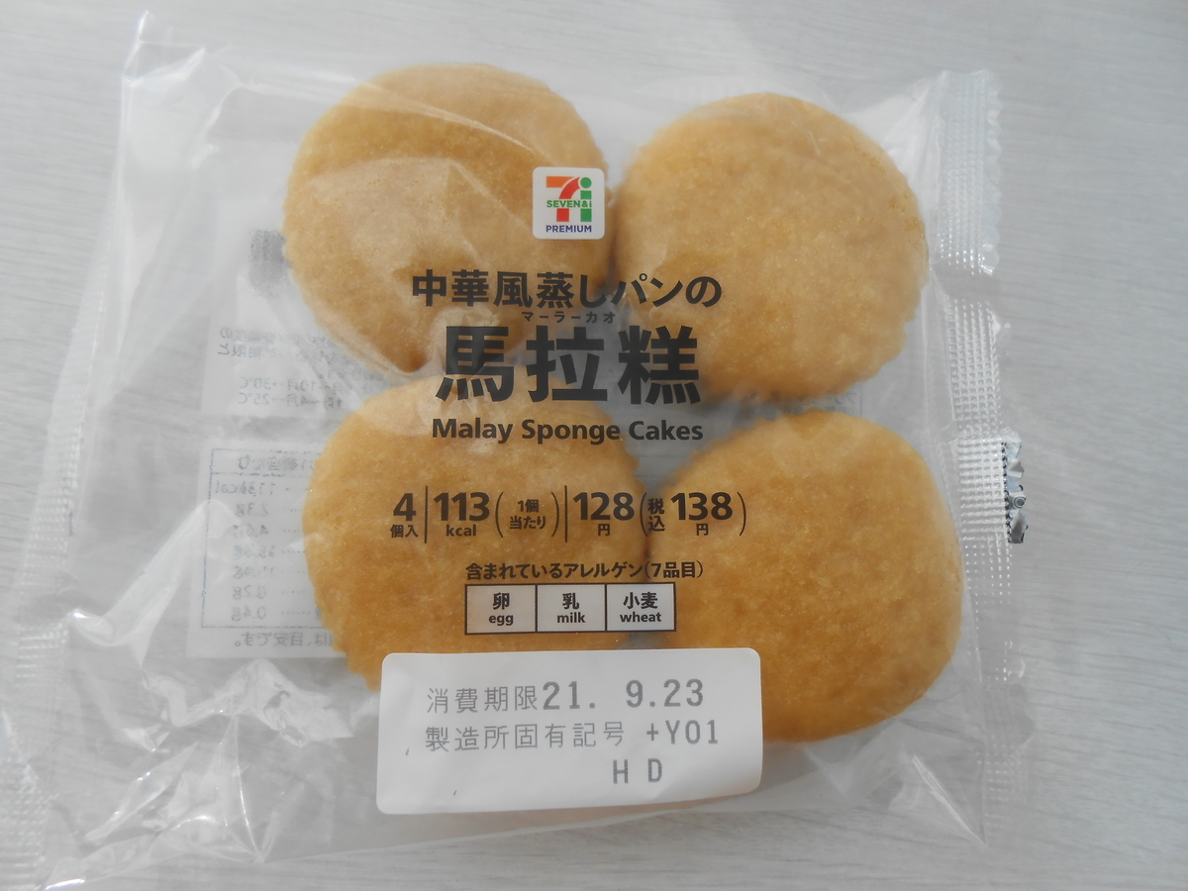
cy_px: 446
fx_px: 892
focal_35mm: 26
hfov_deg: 67.3
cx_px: 594
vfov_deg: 53.1
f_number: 3.5
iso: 80
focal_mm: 4.6
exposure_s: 1/160
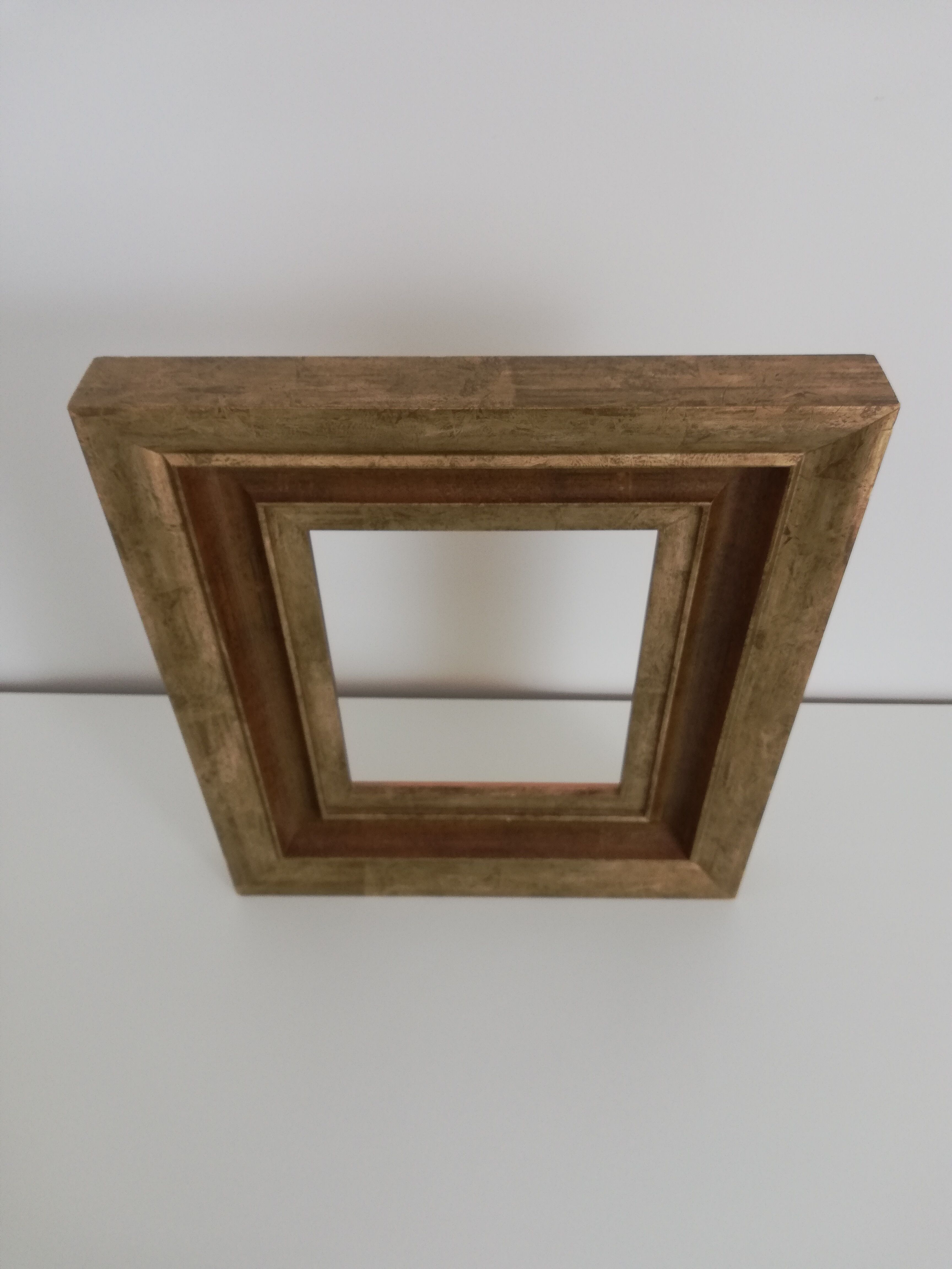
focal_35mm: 26
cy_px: 634
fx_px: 953
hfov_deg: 53.1
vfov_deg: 67.3
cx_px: 476
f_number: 2.2
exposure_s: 1/50
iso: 125
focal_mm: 3.81
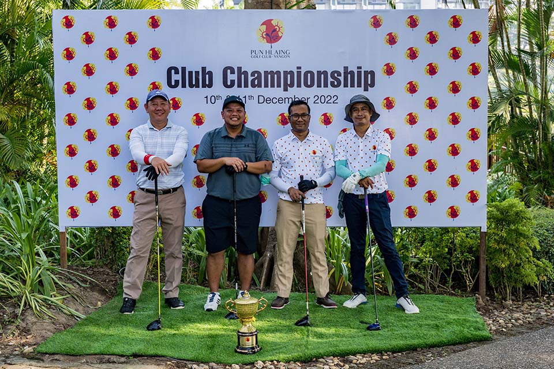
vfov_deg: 29.2
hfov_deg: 42.8
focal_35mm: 46
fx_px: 707
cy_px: 184
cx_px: 277
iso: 1000
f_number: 6.3
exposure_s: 1/400
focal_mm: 46
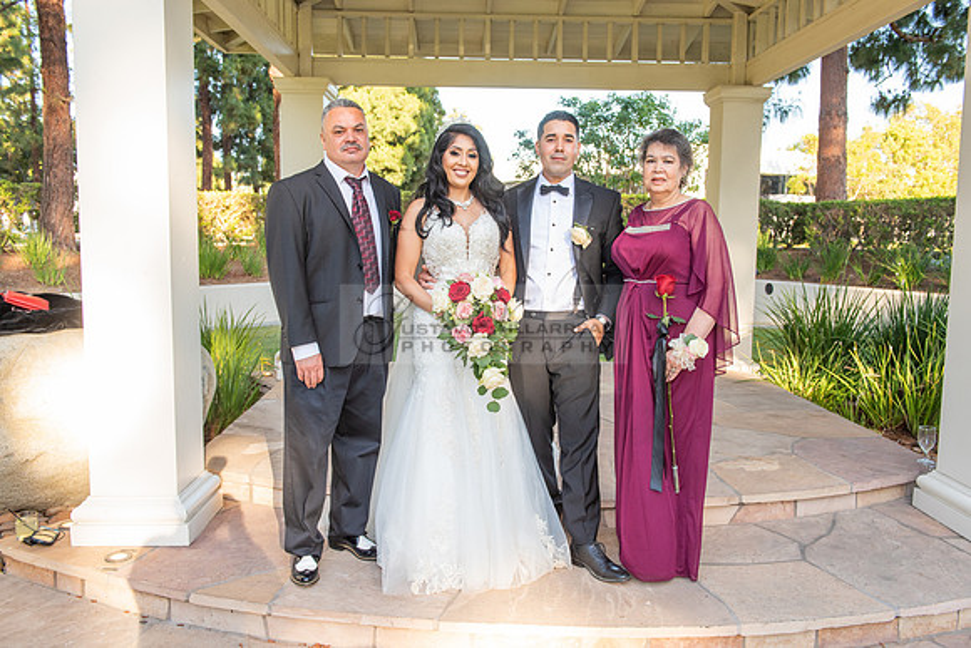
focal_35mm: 31
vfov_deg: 42.3
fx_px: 836
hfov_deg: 60.3
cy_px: 324
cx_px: 486
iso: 400
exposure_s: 1/200
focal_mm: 31
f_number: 5.6
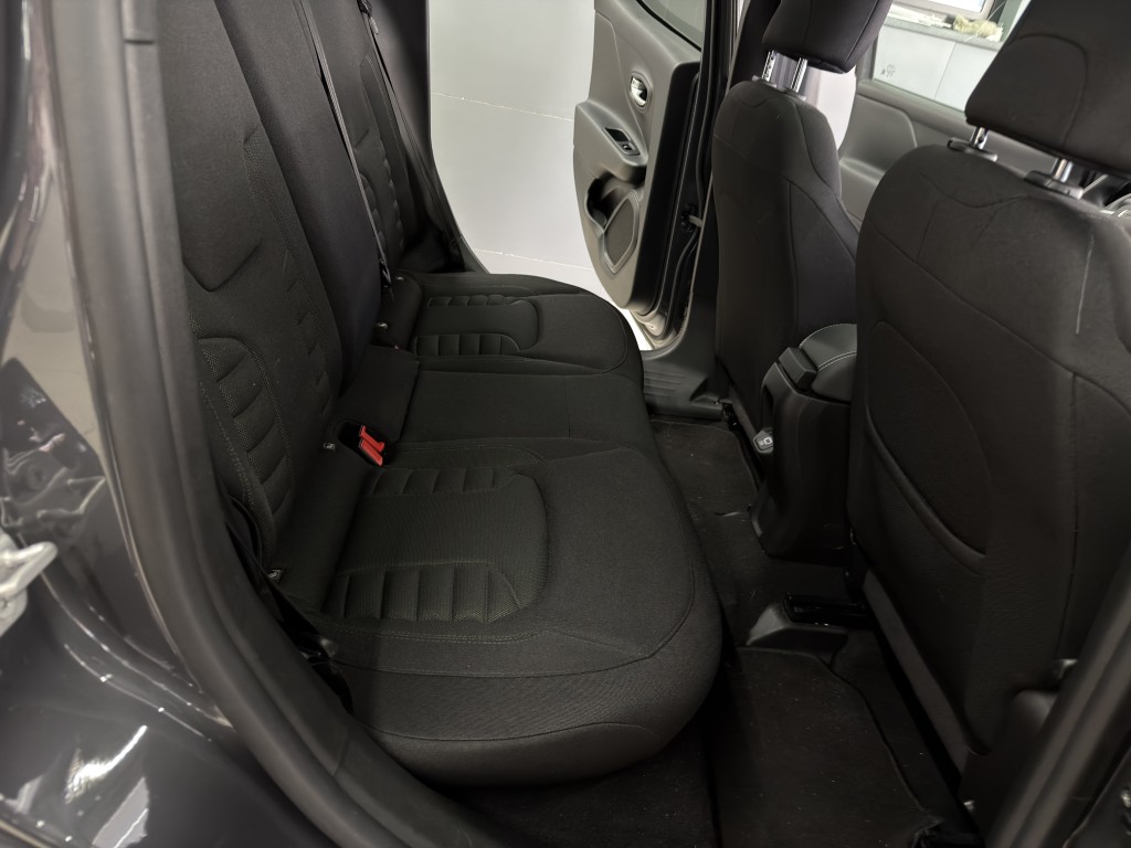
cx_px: 566
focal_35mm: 24
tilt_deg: -27.7
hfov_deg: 71.6
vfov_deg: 56.8
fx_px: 784
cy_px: 424
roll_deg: -11.4
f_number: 1.78
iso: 800
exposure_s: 1/17
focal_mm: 6.76
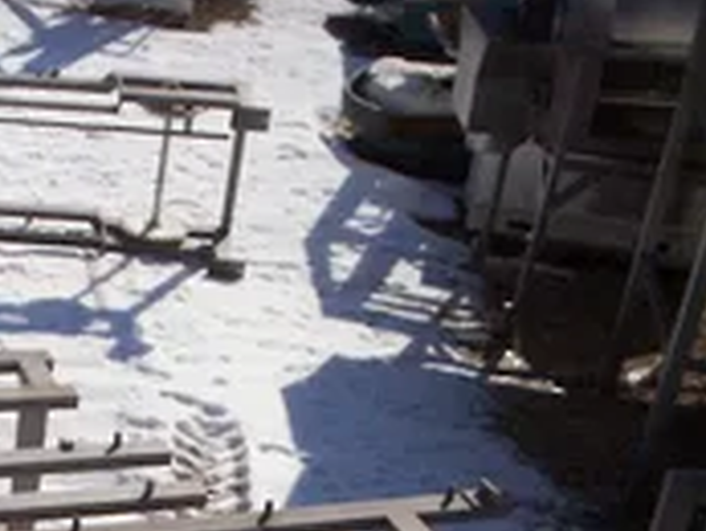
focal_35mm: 83
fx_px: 1694
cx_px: -102
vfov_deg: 17.2
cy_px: 592
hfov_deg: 22.1
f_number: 4.5
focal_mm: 5.9
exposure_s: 1/1672
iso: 100
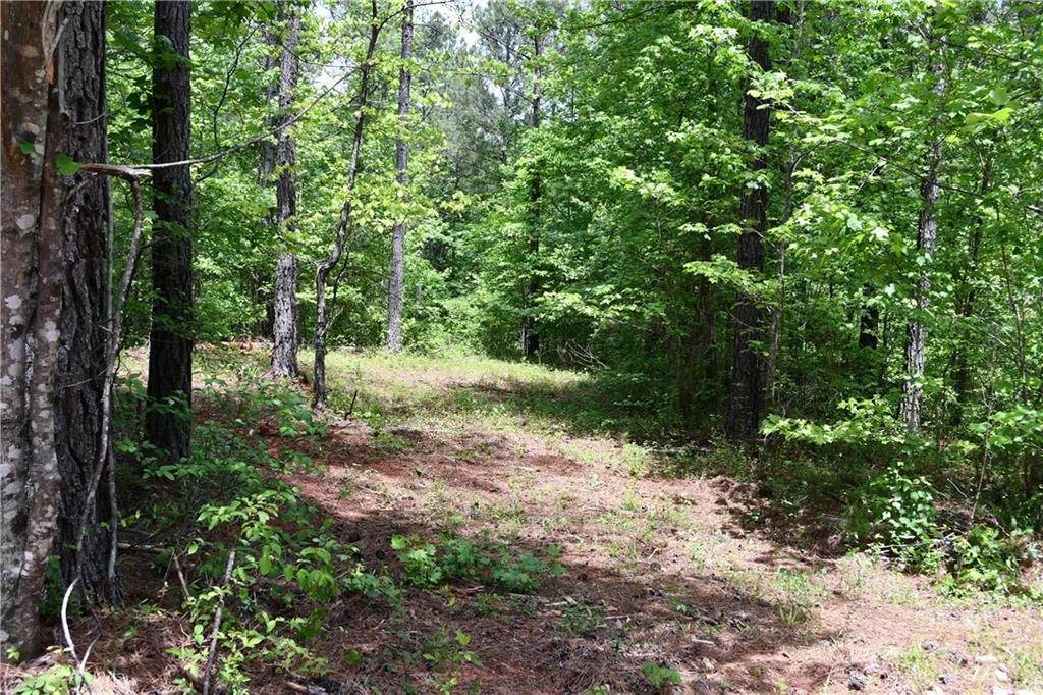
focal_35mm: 36
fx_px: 1043
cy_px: 348
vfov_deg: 36.8
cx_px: 522
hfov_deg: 53.1
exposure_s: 1/250
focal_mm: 18
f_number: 5.6
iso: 200
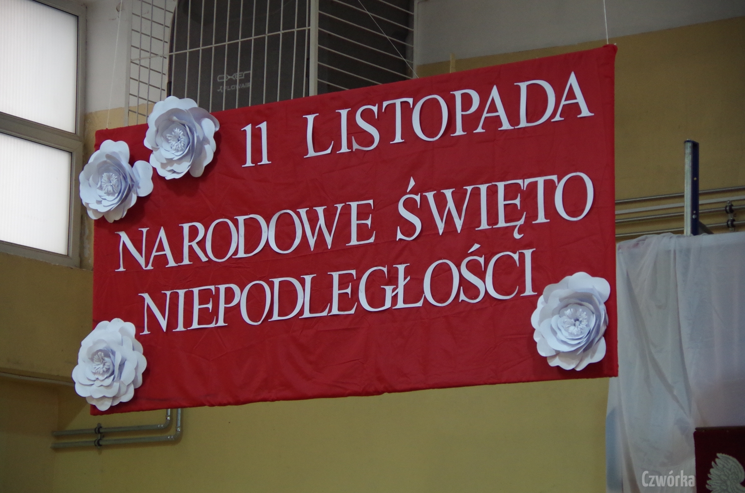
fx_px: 2416
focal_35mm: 117
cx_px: 372
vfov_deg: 11.7
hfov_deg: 17.5
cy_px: 246
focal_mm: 78
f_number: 5.6
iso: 1600
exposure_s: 1/125
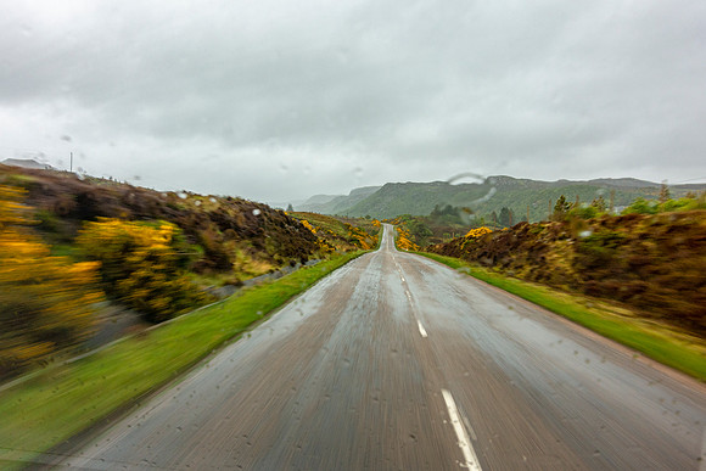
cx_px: 353
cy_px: 236
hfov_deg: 73.7
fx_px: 471
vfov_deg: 53.2
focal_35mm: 24
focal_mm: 8.8
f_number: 8
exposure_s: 1/30
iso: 125
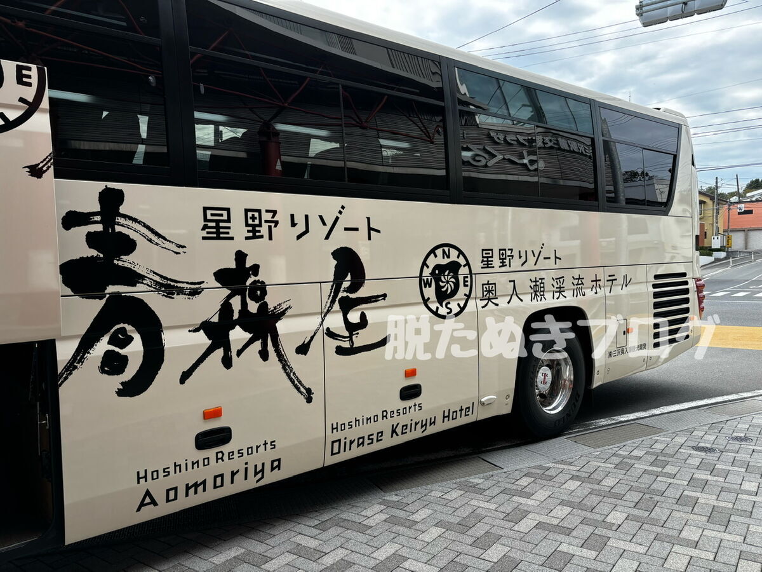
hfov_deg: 67.3
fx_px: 572
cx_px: 381
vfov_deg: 53.1
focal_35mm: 26
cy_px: 286
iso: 50
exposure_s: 1/662
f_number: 1.6
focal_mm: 5.96
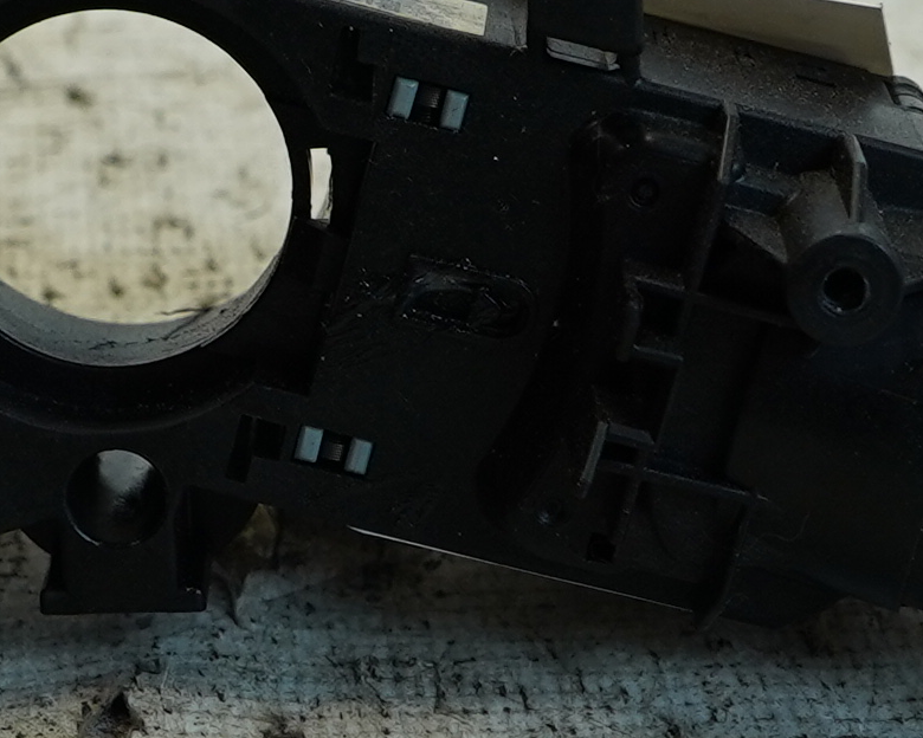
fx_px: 3879
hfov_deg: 13.5
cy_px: 465
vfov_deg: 10.9
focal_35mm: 142
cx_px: 105
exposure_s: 1/160
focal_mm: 20
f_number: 4
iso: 400
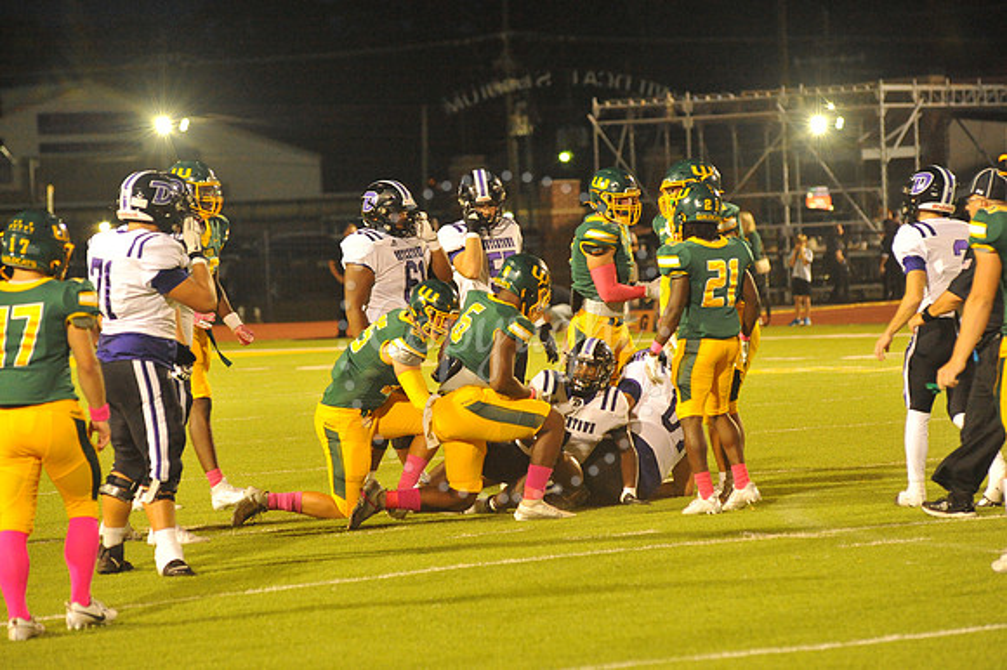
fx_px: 5591
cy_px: 335
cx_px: 504
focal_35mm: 200
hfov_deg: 10.3
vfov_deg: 6.9
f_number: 5.6
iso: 6400
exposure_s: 1/160
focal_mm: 200
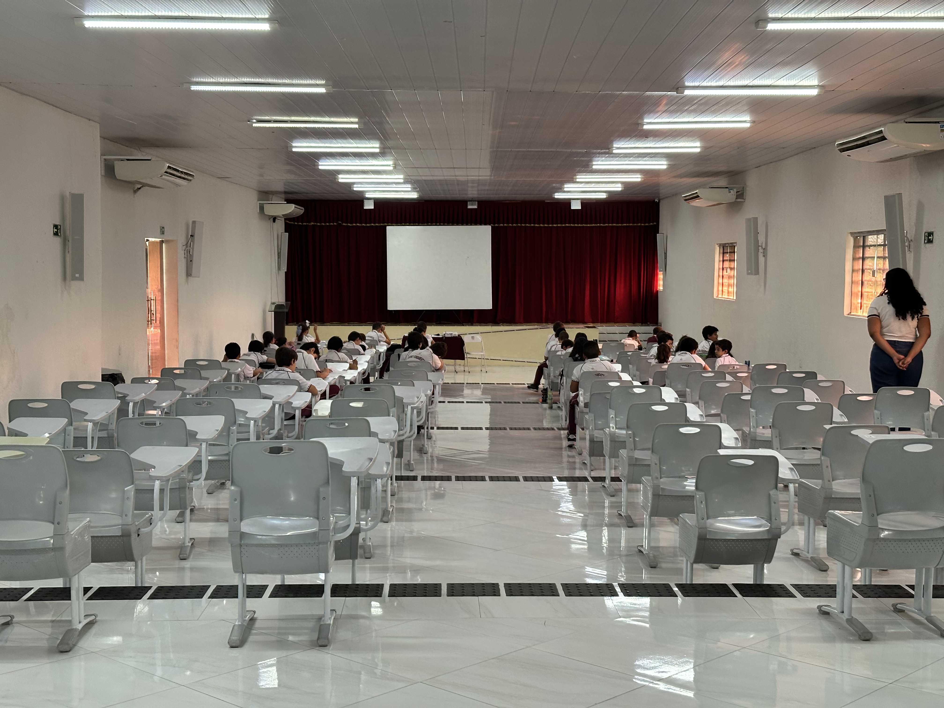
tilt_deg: -4.3
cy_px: 354
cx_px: 472
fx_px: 1309
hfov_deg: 39.7
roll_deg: -0.8
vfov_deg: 30.3
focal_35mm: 48
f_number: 1.78
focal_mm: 6.86
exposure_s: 1/60
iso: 125
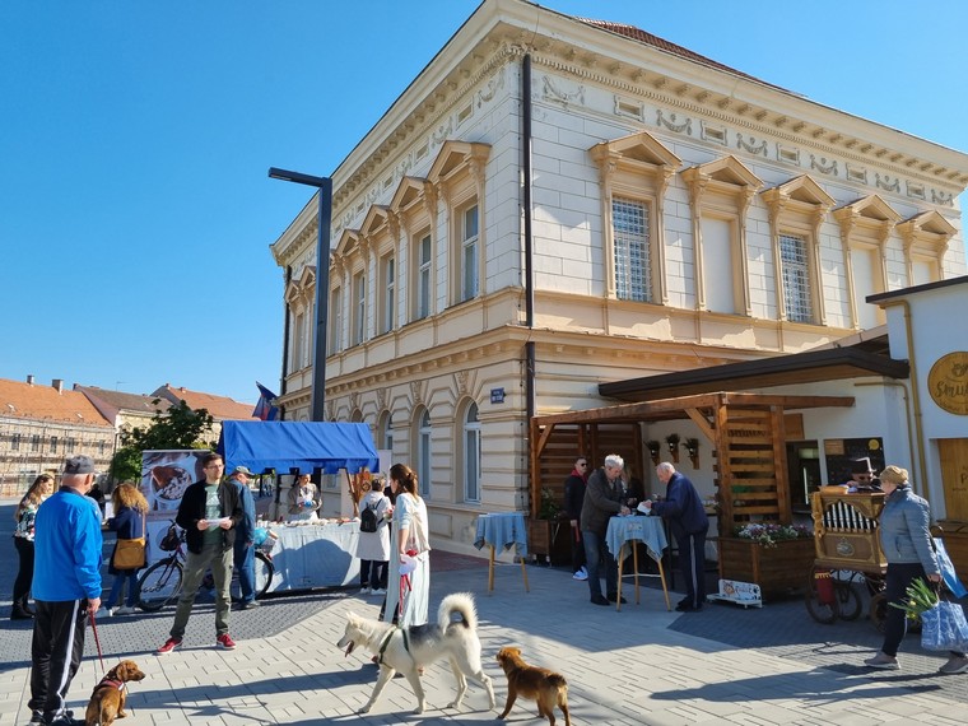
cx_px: 484
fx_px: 727
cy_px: 363
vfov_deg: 53.1
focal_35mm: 26
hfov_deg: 67.3
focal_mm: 5.4
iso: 50
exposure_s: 1/1912
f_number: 1.8
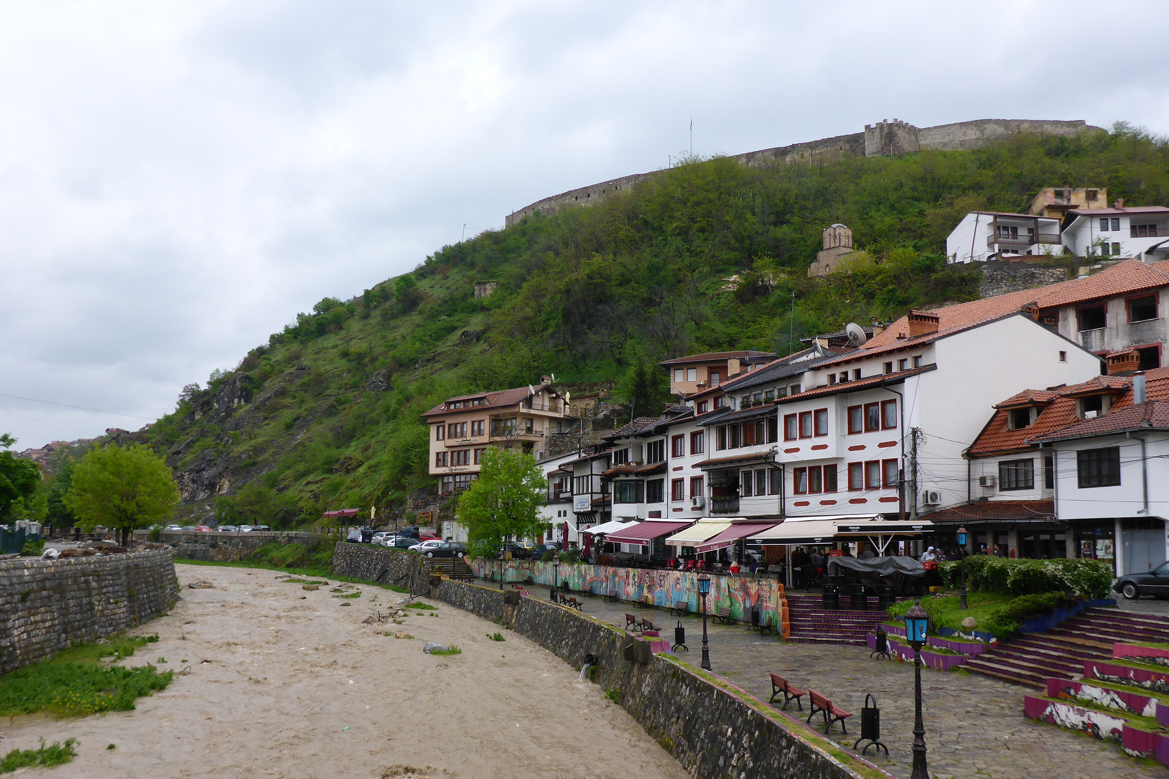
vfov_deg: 43.5
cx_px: 581
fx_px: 974
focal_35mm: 30
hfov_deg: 61.9
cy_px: 448
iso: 100
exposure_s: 1/320
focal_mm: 4.9
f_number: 3.3
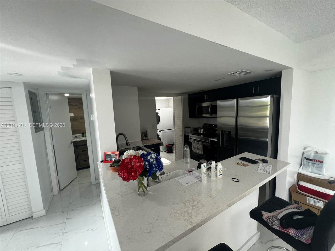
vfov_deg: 89.9
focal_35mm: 13
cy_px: 126
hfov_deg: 106.2
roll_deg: +2.6
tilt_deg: -4.4
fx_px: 126
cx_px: 168
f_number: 1.8
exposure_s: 1/99
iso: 125
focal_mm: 1.57
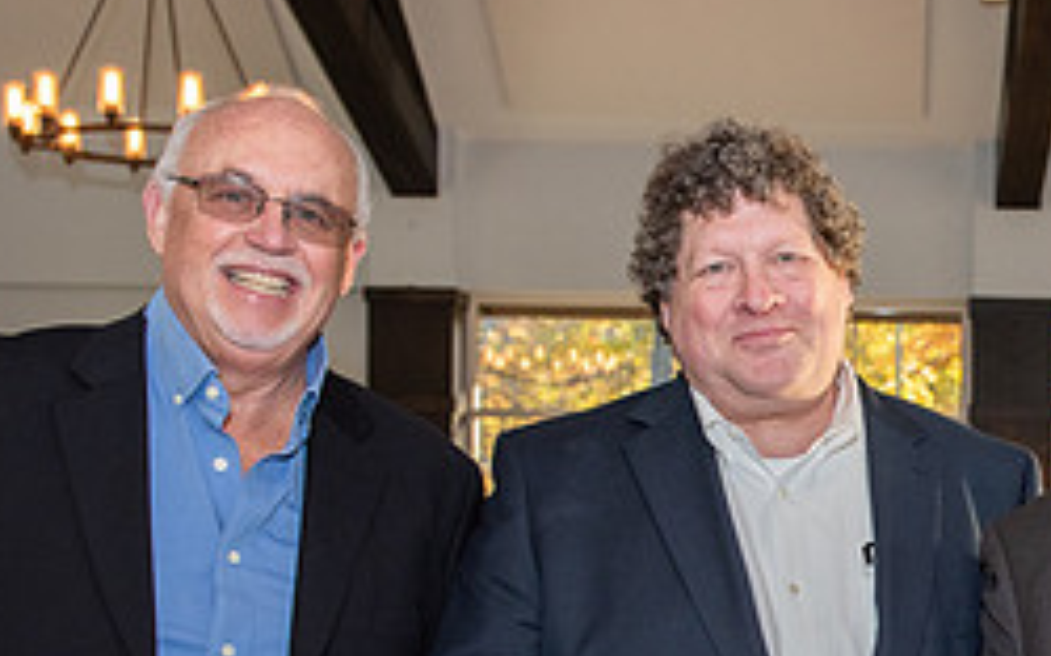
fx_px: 2176
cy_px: 610
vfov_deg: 16.9
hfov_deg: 25.9
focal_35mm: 76
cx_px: 1030
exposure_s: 1/250
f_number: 4
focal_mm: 28
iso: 640
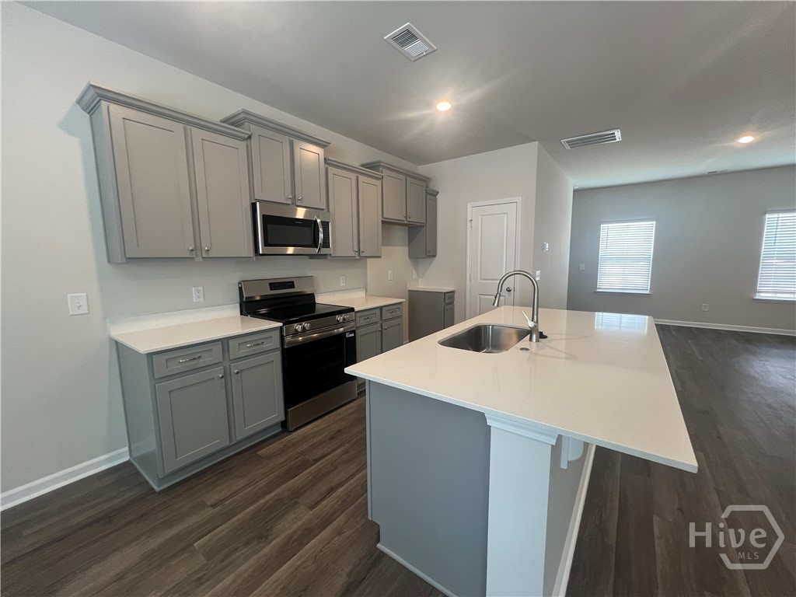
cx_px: 398
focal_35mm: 13
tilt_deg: -6.6
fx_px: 299
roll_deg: +0.6
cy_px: 298
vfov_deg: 89.9
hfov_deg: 106.2
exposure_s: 1/60
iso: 125
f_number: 1.8
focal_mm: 1.57
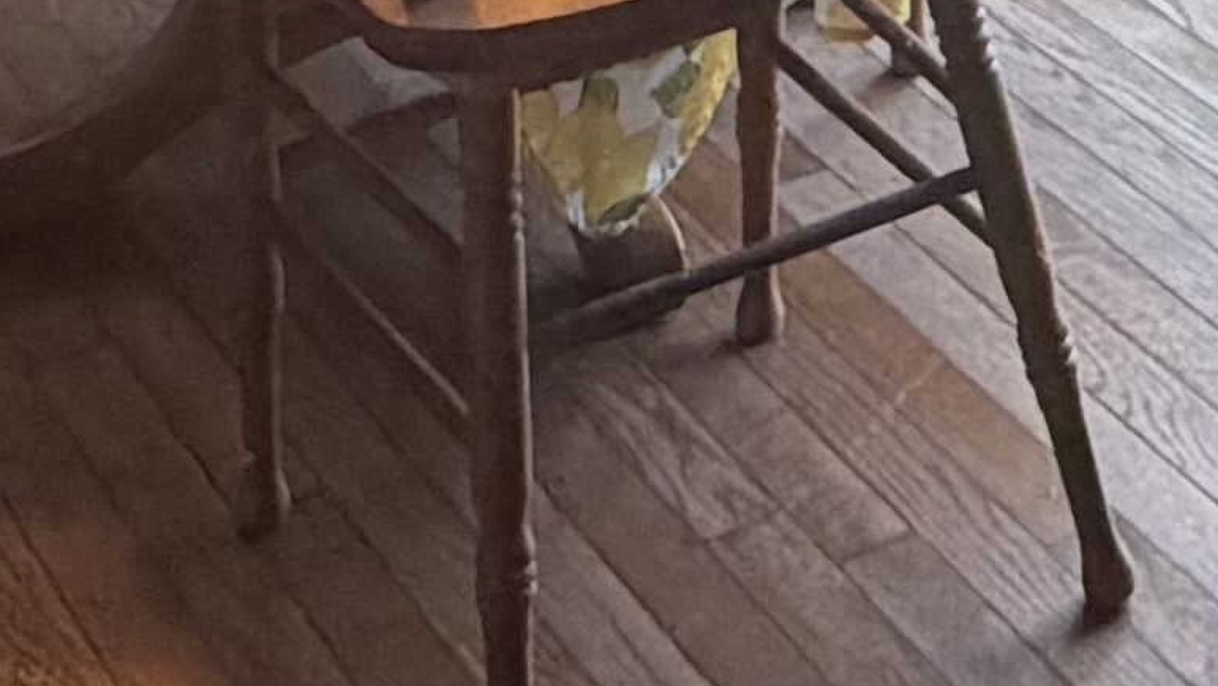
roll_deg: +1.1
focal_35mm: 113
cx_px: 1400
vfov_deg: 8.8
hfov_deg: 18.1
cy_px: -1351
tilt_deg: -5.1
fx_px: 3650
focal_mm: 2.22
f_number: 2.2
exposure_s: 1/60
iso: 200
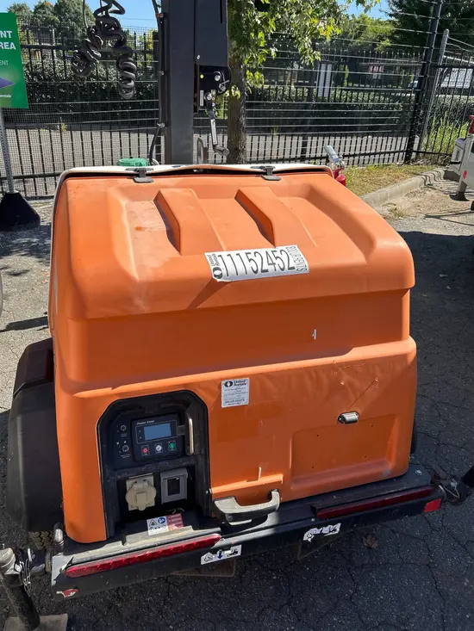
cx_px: 237
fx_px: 475
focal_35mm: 26
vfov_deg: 67.3
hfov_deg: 53.1
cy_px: 316
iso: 50
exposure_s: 1/2208
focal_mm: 5.7
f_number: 1.5
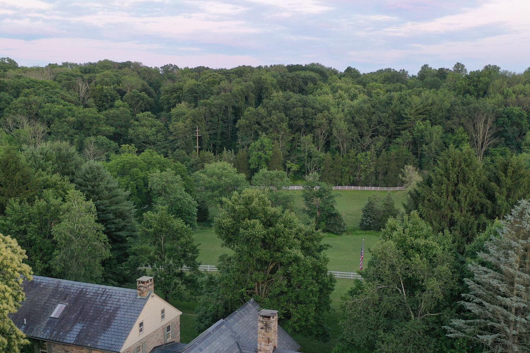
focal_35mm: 42
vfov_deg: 31.6
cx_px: 241
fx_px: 618
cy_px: 245
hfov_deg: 46.3
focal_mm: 10.26
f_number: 2.8
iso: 200
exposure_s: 1/30
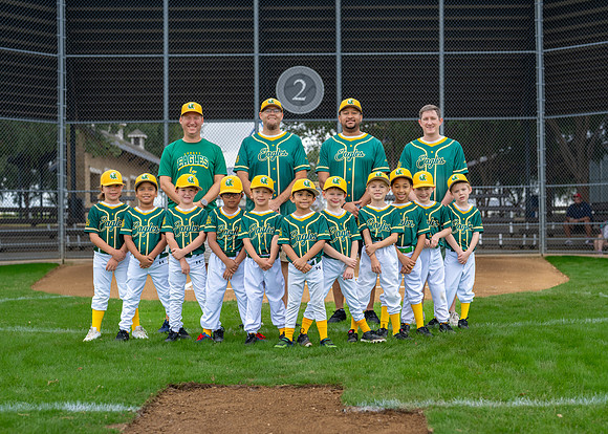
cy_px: 233
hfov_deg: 34.5
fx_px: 978
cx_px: 316
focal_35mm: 57
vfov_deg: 25.0
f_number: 2.5
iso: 320
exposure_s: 1/1000
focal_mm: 50
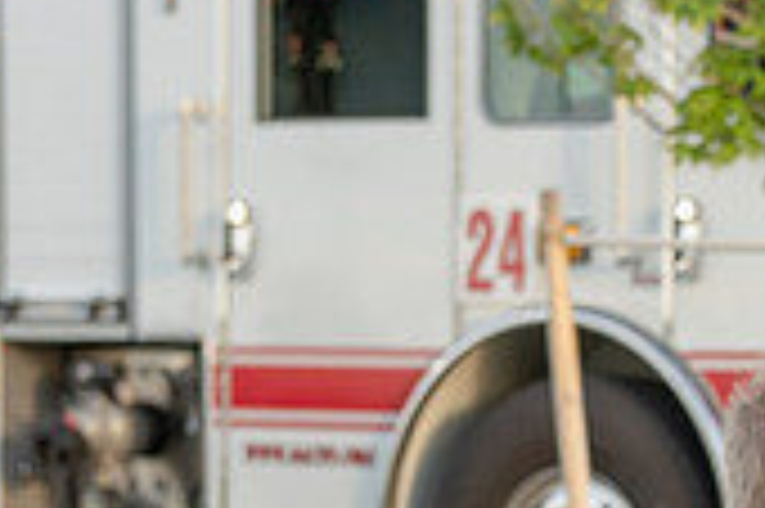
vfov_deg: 5.7
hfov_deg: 8.5
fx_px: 5074
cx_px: 1026
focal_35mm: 239
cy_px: 766
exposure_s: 1/400
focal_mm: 70
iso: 640
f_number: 6.3
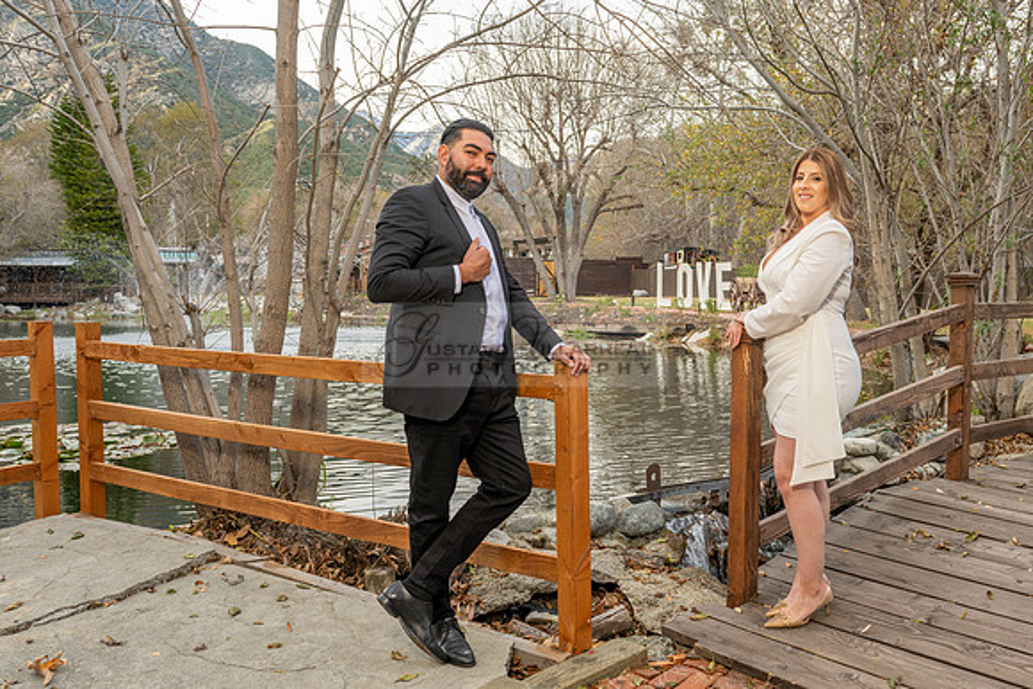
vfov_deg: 39.0
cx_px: 606
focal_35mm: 34
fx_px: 973
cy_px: 335
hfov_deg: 55.6
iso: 200
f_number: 5.6
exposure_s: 1/125
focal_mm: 28
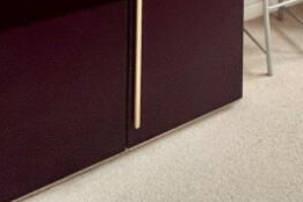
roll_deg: +0.1
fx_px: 446
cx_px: 305
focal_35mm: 53
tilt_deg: -0.5
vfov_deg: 16.7
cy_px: -233
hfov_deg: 34.1
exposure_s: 1/99
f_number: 1.8
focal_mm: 1.57
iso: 100
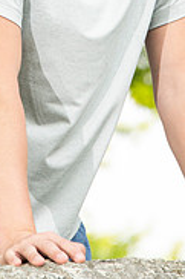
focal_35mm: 520
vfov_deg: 4.0
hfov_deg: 2.6
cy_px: -32
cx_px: 60
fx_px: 4016
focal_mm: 210
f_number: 7.1
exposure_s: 1/160
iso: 320
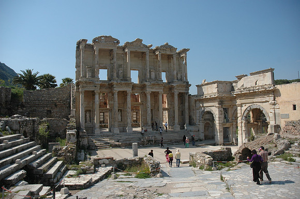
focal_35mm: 27
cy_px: 100
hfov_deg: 67.5
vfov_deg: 47.8
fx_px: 225
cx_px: 150
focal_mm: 18
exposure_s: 1/2000
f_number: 4.5
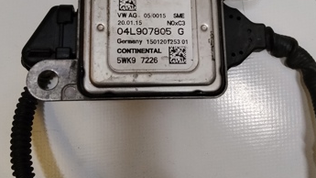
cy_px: 34
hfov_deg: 46.4
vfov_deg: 26.6
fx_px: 369
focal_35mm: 44
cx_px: 163
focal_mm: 3.96
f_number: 1.8
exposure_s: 1/50
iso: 320
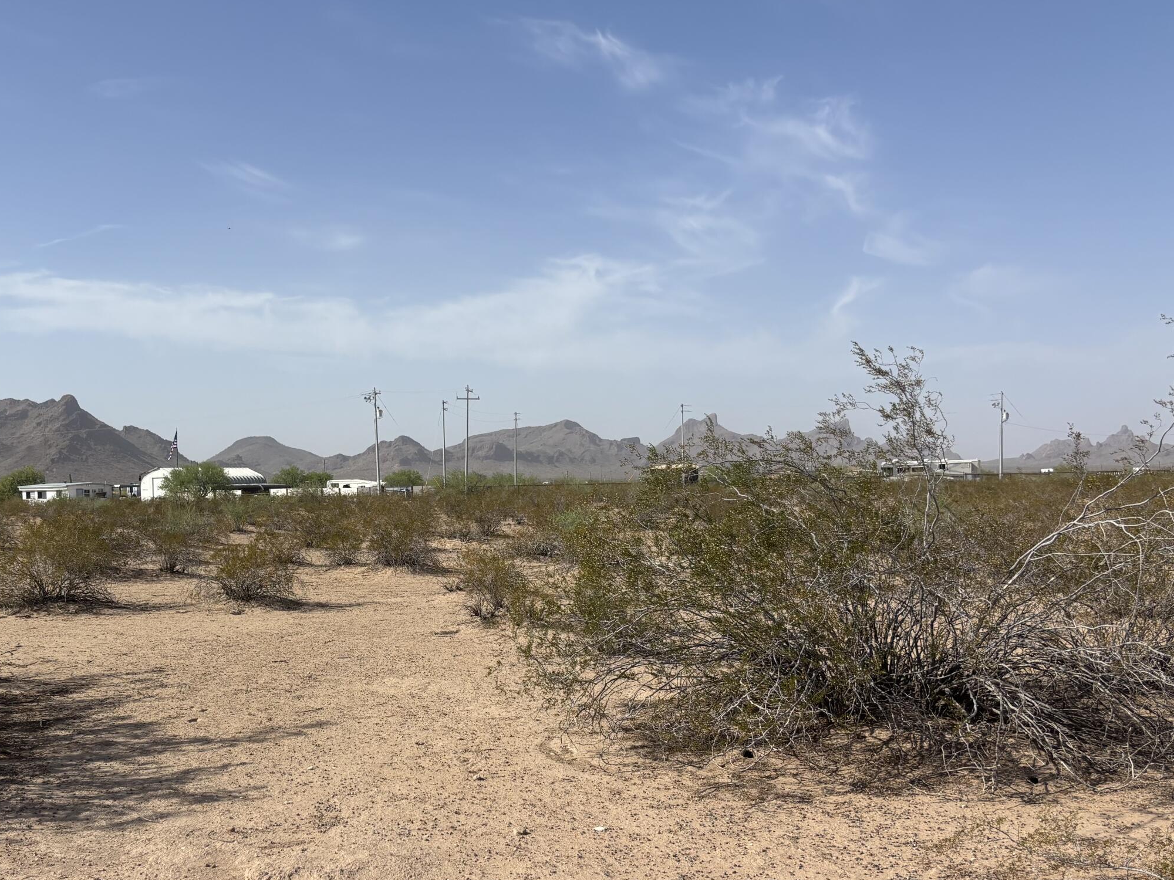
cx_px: 384
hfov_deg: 47.0
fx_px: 1323
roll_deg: +1.4
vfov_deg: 36.6
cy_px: 551
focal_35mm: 39
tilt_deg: -1.7
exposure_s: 1/5348
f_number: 1.6
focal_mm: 5.96
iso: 50
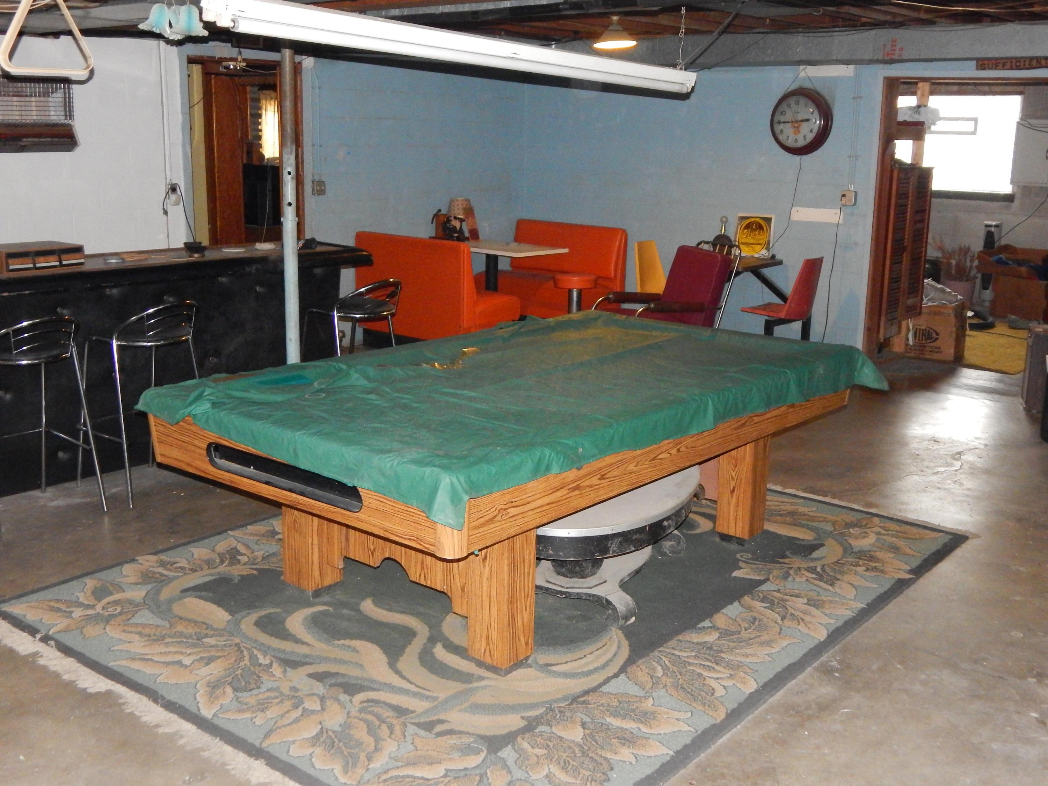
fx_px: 1150
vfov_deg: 37.7
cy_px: 393
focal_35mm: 38
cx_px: 524
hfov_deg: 49.0
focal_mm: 6.8
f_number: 3.4
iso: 900
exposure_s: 1/30
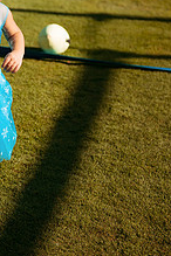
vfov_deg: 17.6
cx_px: 4
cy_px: 49
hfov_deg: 11.8
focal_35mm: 115
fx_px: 819
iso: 100
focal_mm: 56
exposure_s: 1/8000
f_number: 2.8
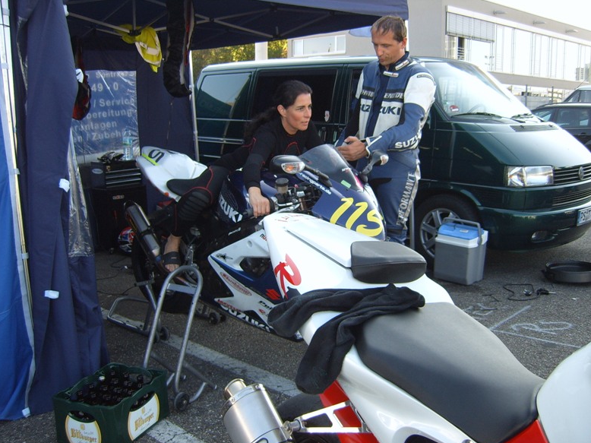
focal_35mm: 36
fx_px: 614
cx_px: 289
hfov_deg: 51.4
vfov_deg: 39.6
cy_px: 226
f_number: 2.8
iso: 50
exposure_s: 1/250
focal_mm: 5.8
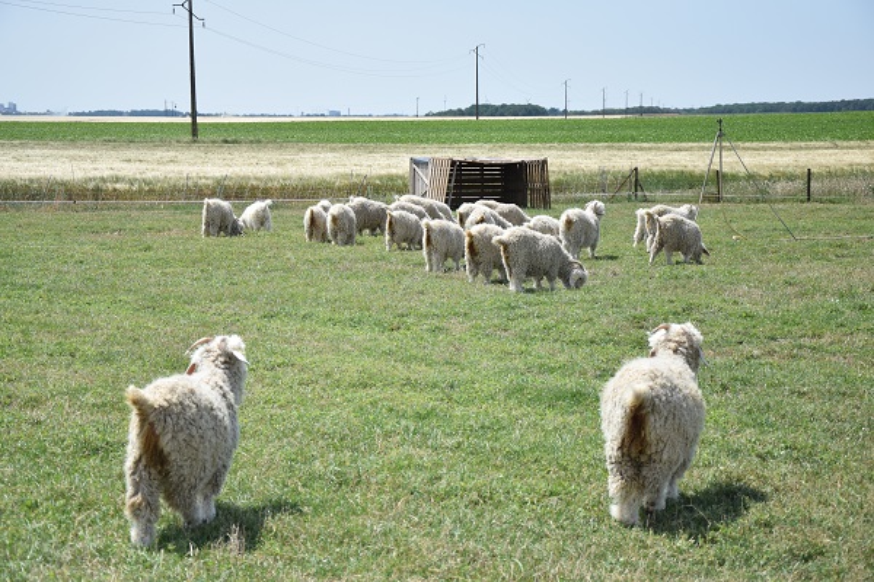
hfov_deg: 28.1
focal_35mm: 72
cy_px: 291
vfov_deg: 18.9
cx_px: 437
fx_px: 1748
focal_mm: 48
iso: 800
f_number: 5.6
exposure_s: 1/4000
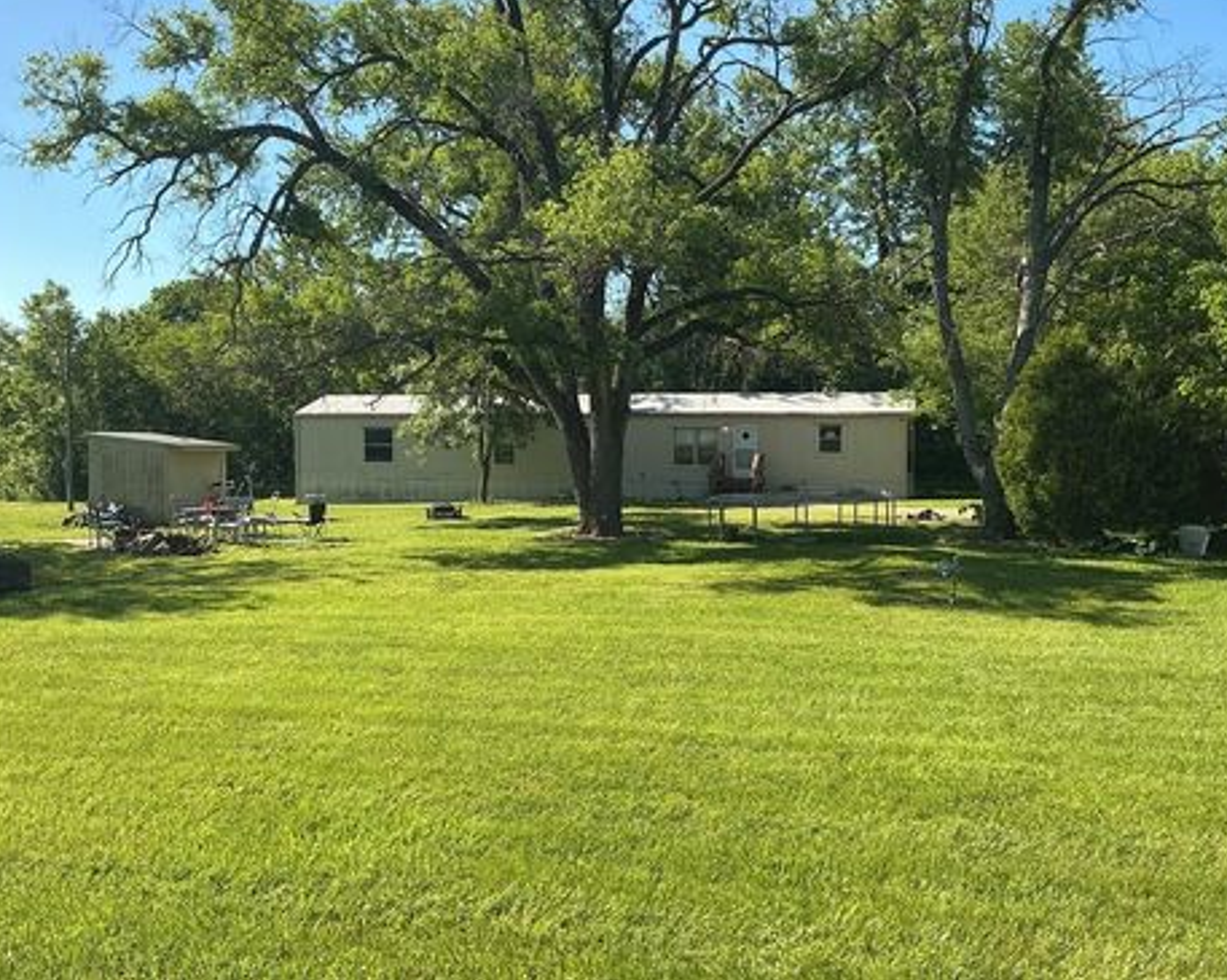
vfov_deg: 47.1
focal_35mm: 31
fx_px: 1125
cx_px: 647
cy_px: 482
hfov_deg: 57.2
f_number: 1.8
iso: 25
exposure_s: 1/883
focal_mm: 3
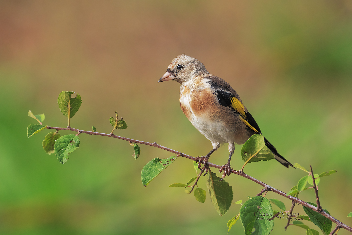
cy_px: 118
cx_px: 176
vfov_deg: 1.5
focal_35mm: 900
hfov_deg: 2.3
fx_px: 8799
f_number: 8
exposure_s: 1/1600
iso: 1250
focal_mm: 600
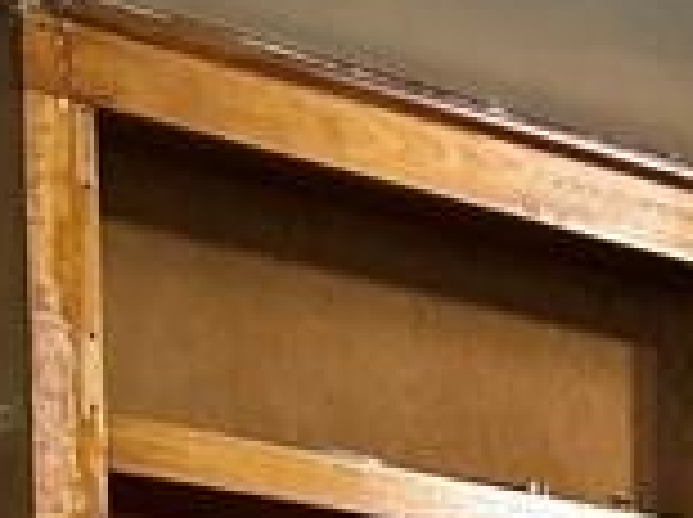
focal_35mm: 173
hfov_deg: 9.4
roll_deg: -1.5
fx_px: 3458
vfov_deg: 7.7
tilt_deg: -4.9
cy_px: 1450
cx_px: 1989
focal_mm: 5.7
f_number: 1.5
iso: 200
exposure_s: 1/60
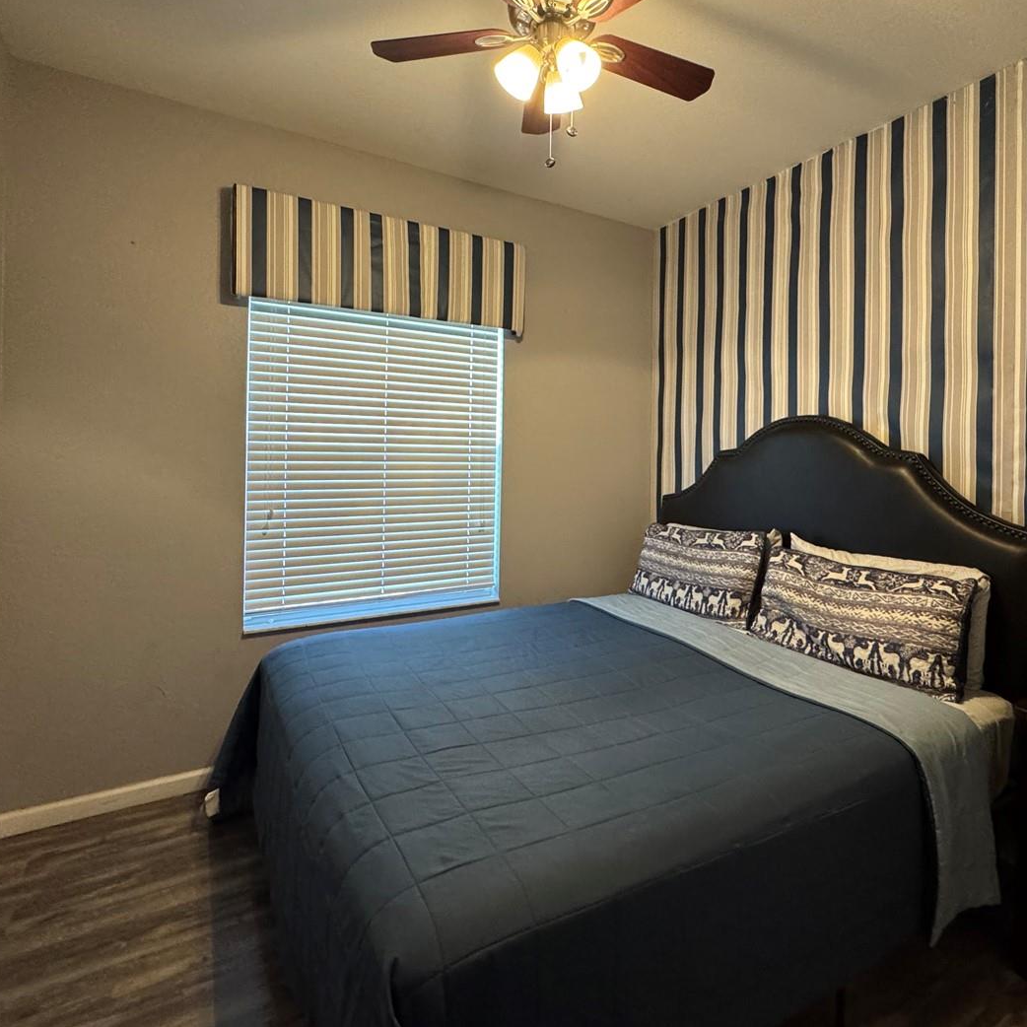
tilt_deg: +0.2
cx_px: 601
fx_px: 638
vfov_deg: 77.4
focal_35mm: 19
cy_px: 453
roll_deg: -0.7
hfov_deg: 77.0
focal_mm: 2.22
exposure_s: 1/60
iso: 500
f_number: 2.2
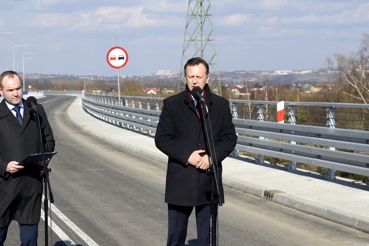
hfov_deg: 29.9
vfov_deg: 20.2
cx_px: 121
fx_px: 687
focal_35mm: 67
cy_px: 171
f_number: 5.6
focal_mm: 32
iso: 100
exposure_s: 1/500
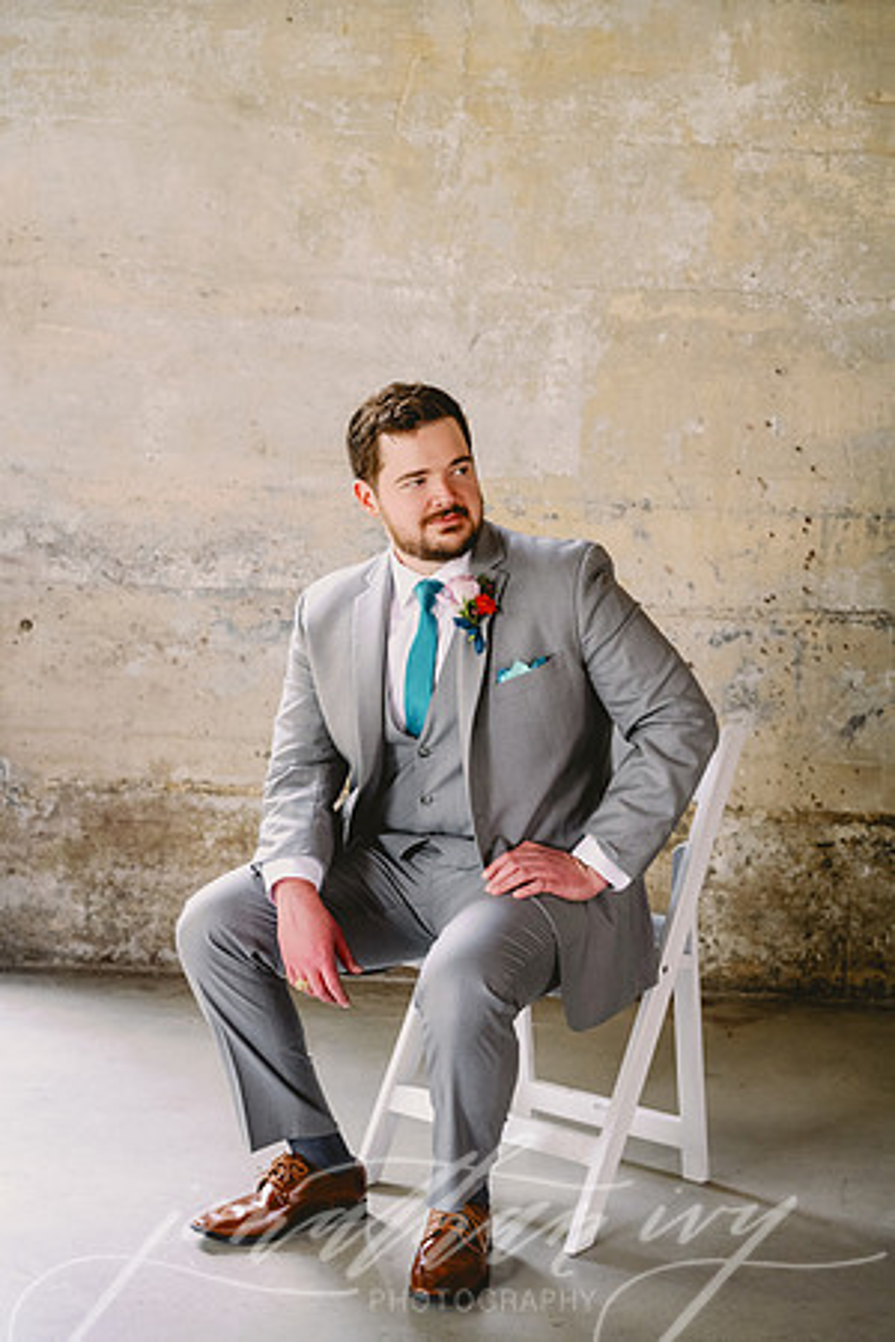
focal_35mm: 63
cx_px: 448
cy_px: 671
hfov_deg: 21.6
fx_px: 2349
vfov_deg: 31.9
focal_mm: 63
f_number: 4
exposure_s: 1/160
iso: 1600
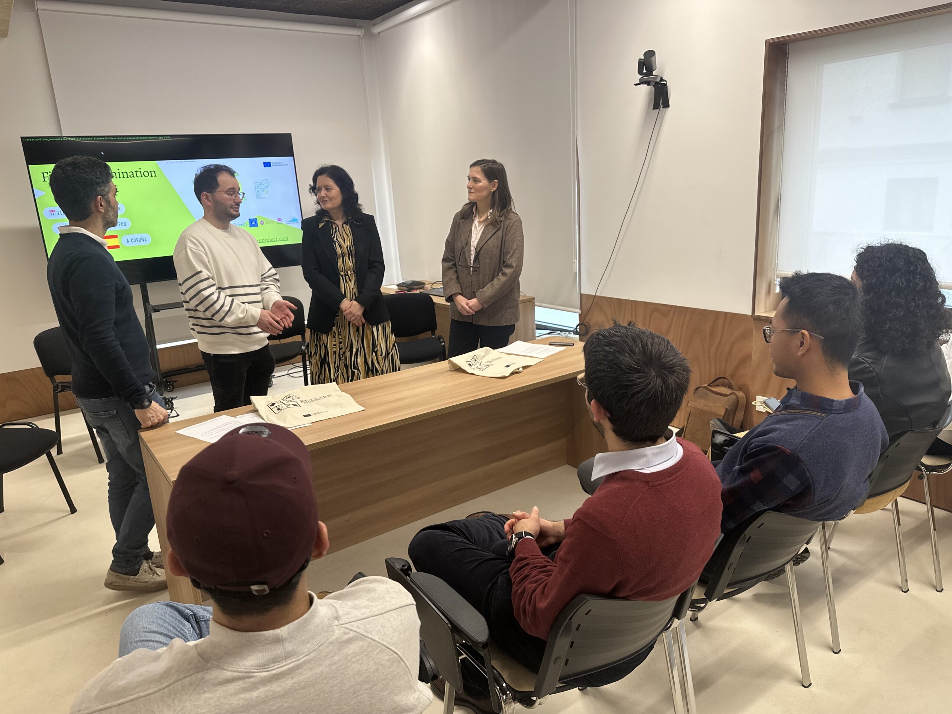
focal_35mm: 24
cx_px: 476
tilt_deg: -13.6
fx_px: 660
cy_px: 357
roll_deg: +3.3
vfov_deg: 56.8
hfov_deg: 71.6
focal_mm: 6.86
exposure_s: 1/100
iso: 125
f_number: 1.78
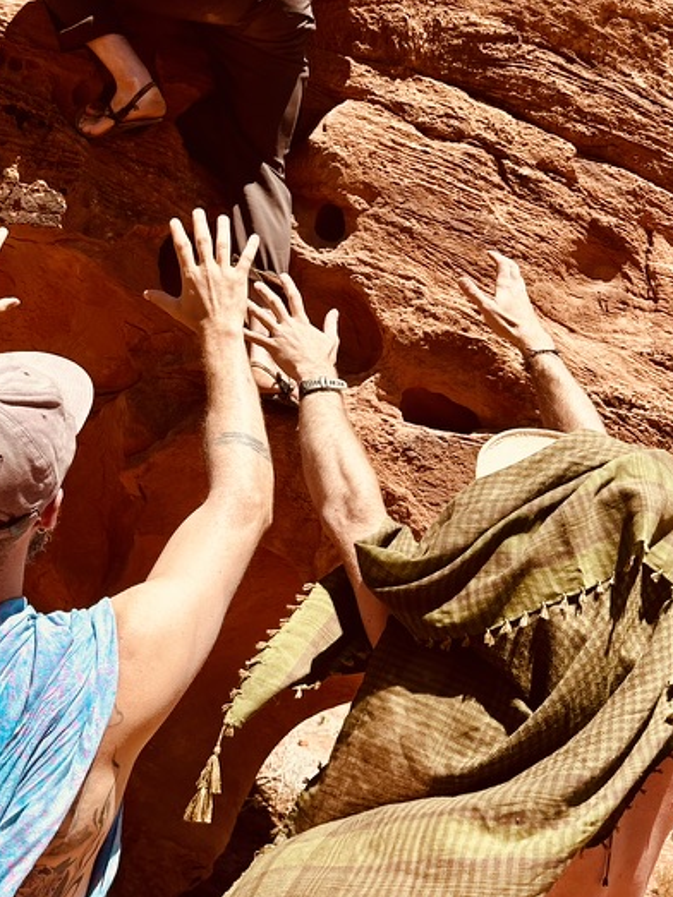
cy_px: 240
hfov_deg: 30.5
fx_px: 1219
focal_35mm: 47
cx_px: 197
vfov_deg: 39.5
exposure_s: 1/3155
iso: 80
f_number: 1.78
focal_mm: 6.86
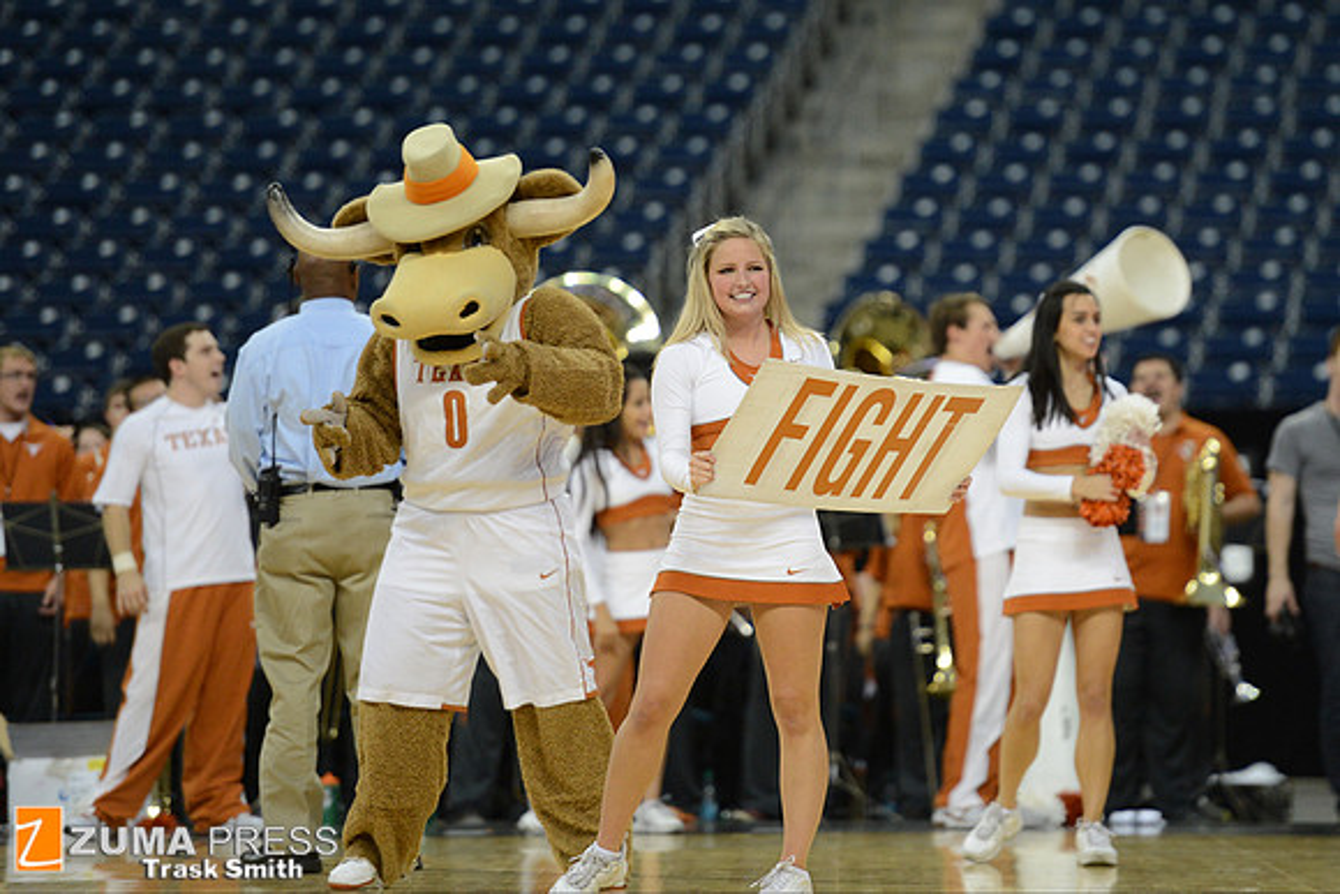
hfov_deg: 10.3
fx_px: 7446
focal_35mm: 200
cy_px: 447
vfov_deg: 6.9
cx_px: 670
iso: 3200
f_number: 2.8
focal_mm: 200
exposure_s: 1/1600
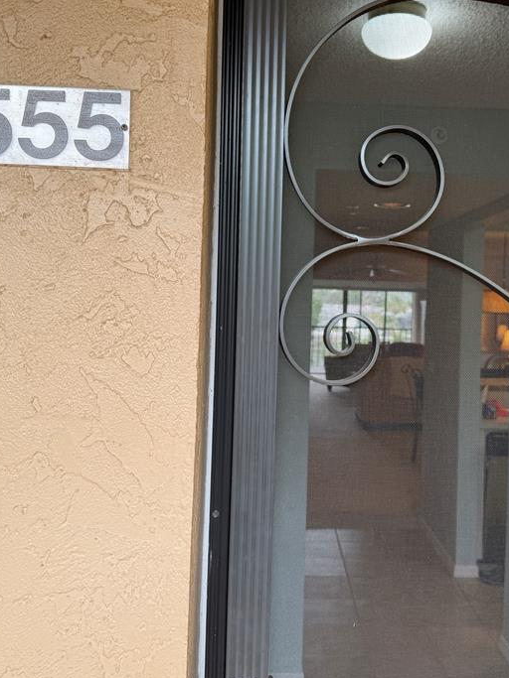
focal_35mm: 36
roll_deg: -1.7
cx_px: 305
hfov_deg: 39.5
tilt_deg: -0.1
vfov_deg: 51.3
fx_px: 706
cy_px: 301
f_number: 1.78
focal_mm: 6.76
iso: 80
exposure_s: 1/326
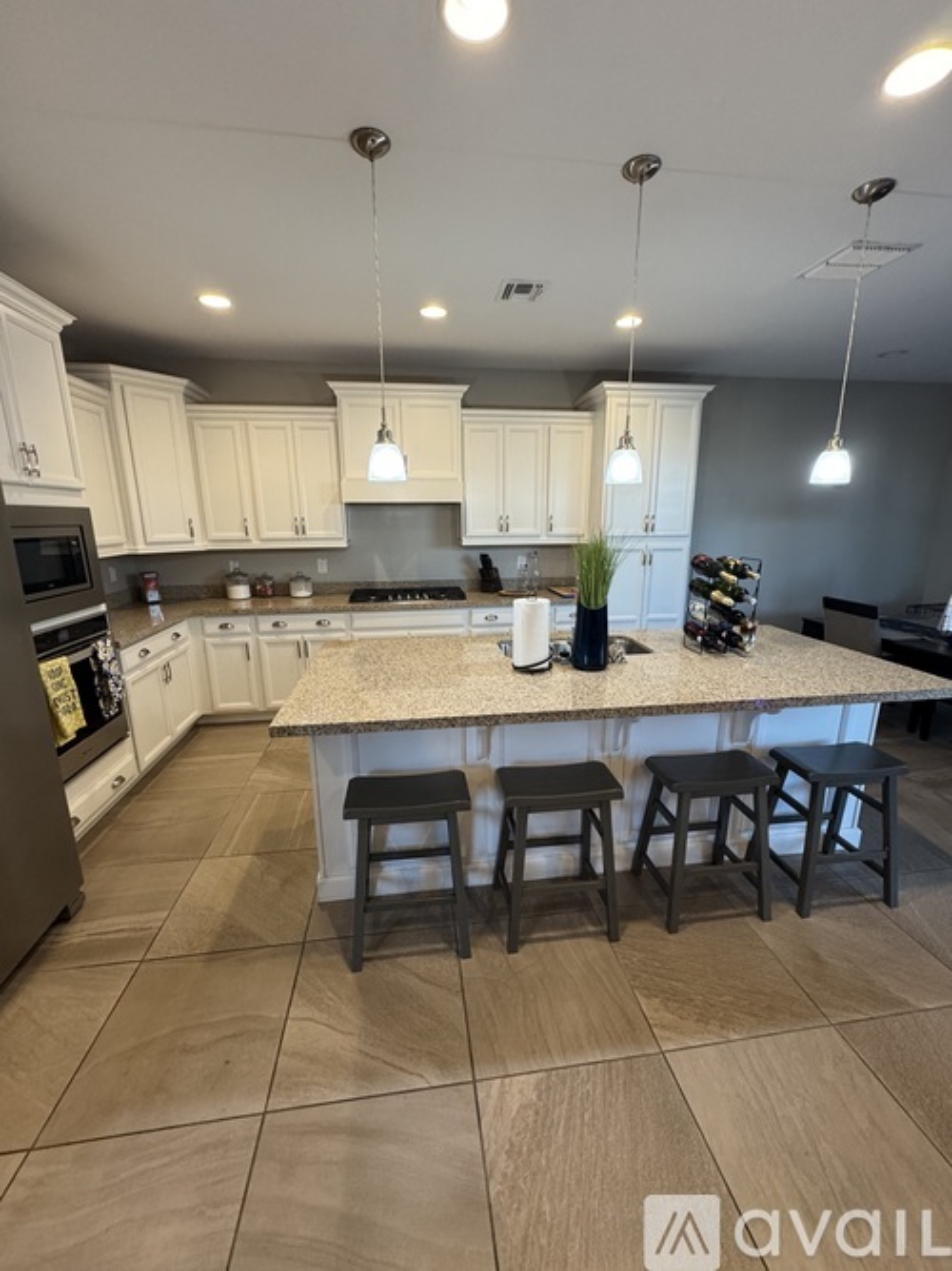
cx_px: 476
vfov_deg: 102.1
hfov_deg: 85.7
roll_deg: +0.1
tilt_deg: -13.4
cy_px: 636
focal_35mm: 14
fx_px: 514
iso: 250
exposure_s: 1/120
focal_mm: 2.22
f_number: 2.2
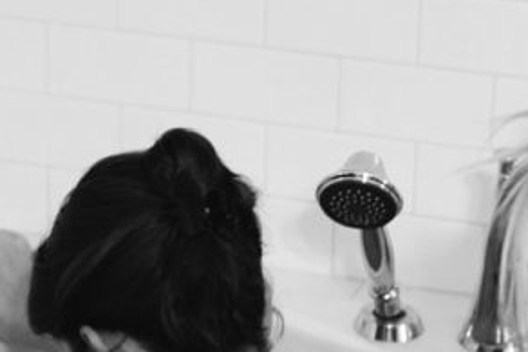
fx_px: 2260
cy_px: 365
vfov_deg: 8.9
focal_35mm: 154
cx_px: 389
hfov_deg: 13.3
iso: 2000
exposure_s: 1/40
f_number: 4
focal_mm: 50
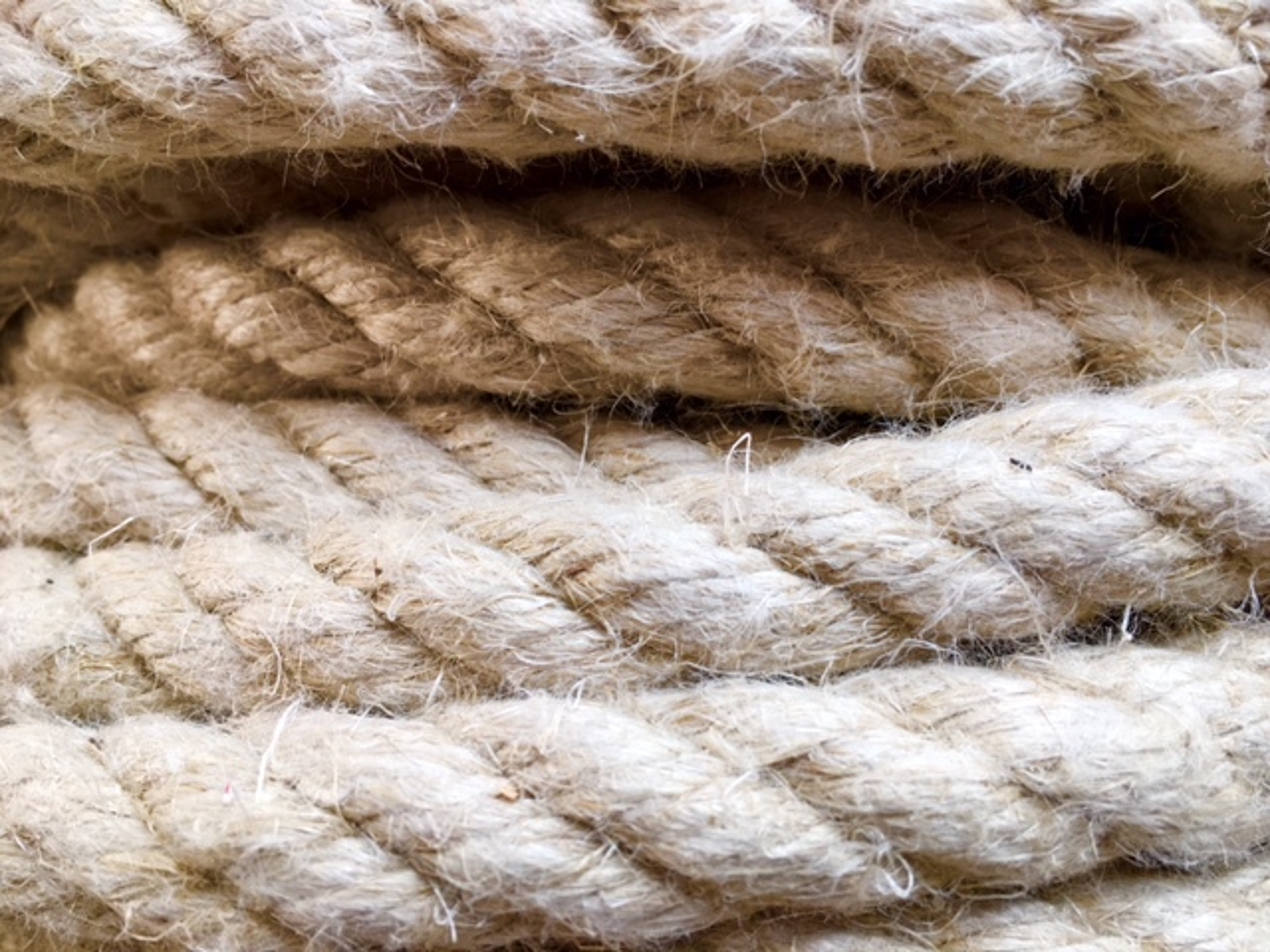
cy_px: 476
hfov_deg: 61.7
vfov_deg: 48.2
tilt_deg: +0.5
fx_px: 1064
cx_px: 635
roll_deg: -1.6
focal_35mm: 29
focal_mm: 4.15
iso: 25
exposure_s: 1/100
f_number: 2.2
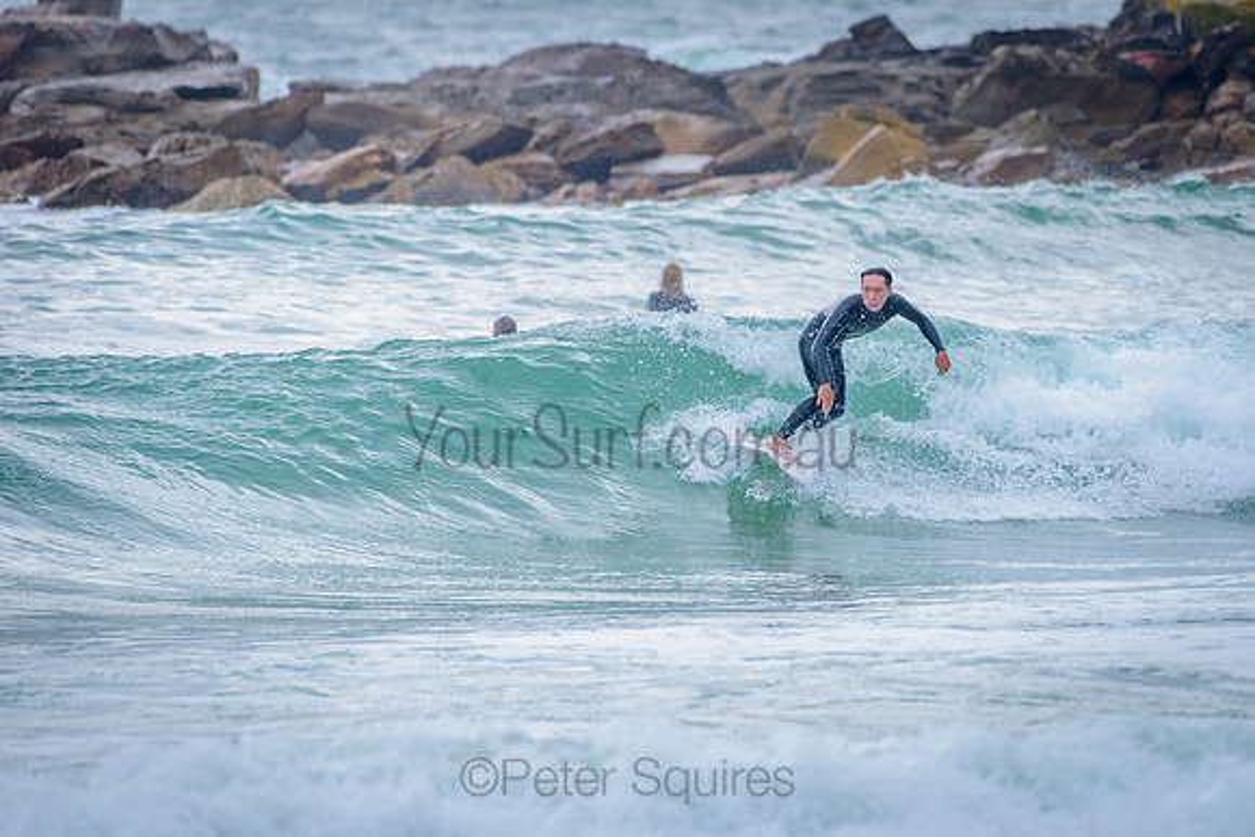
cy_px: 417
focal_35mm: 613
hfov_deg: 3.4
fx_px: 21371
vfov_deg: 2.2
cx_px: 769
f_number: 5.6
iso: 800
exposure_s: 1/2000
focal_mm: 500
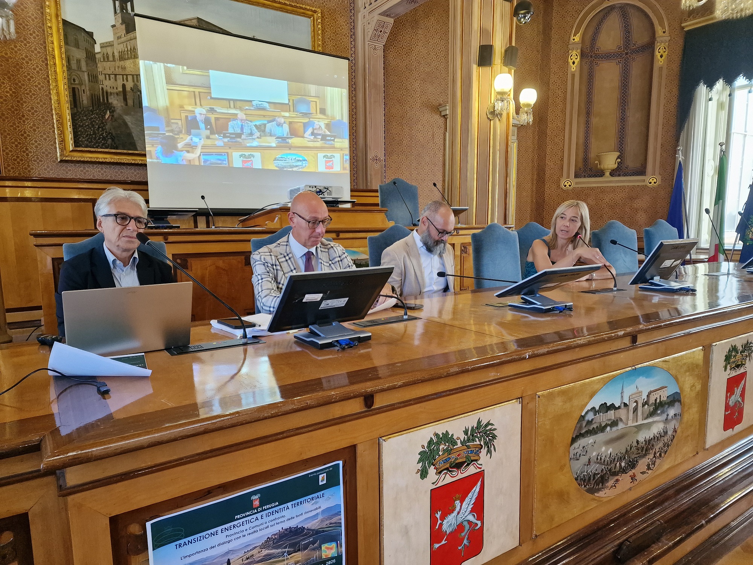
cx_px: 376
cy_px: 282
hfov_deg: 73.9
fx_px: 500
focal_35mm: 23
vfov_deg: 58.9
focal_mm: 6.4
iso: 640
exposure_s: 1/100
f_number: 1.8
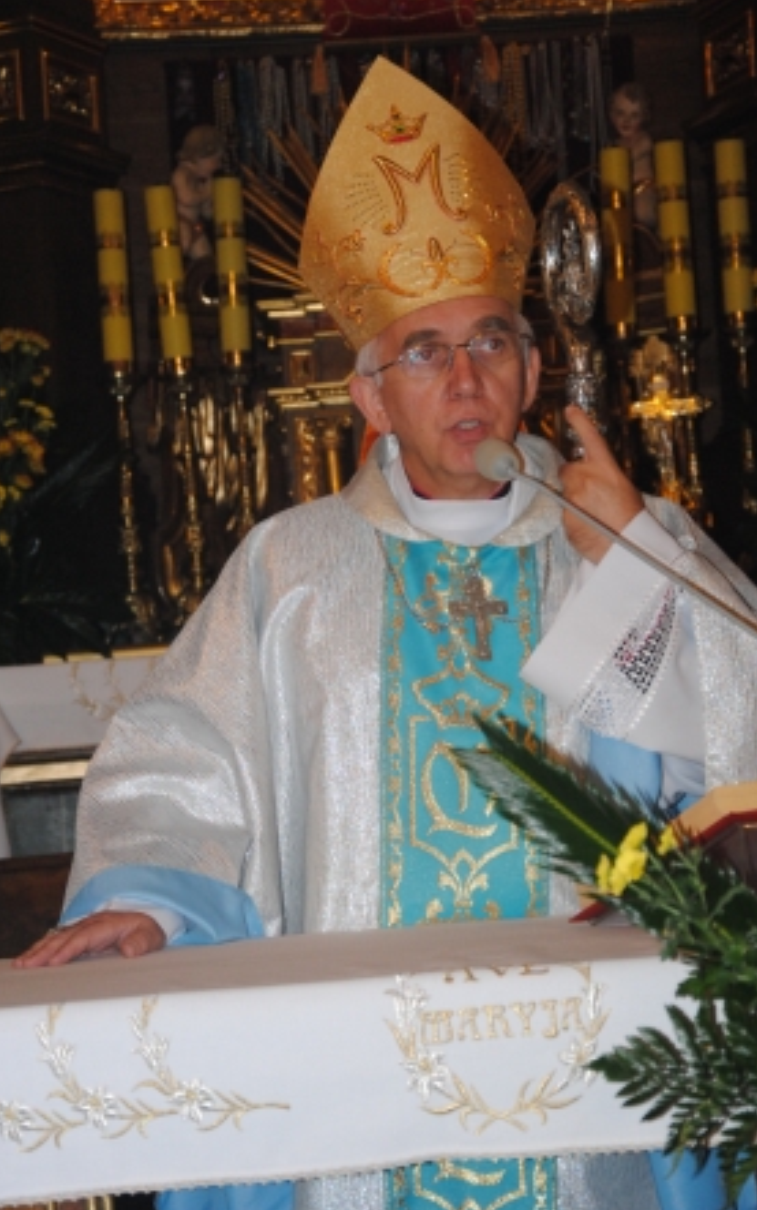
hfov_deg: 13.6
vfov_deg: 21.6
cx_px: 372
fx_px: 3168
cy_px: 606
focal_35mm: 96
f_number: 5.3
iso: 800
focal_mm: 62
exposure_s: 1/60
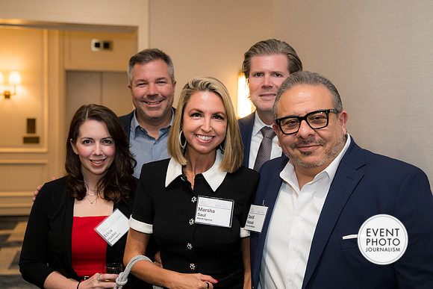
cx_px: 216
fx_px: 626
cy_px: 144
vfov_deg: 26.0
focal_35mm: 52
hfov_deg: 38.2
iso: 800
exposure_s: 1/125
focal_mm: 52
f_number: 4
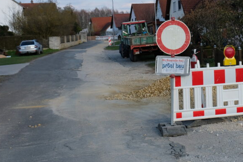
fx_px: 459
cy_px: 11
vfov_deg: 19.6
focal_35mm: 68
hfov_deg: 28.2
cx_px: 232
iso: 400
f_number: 8
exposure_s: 1/400
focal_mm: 22.3
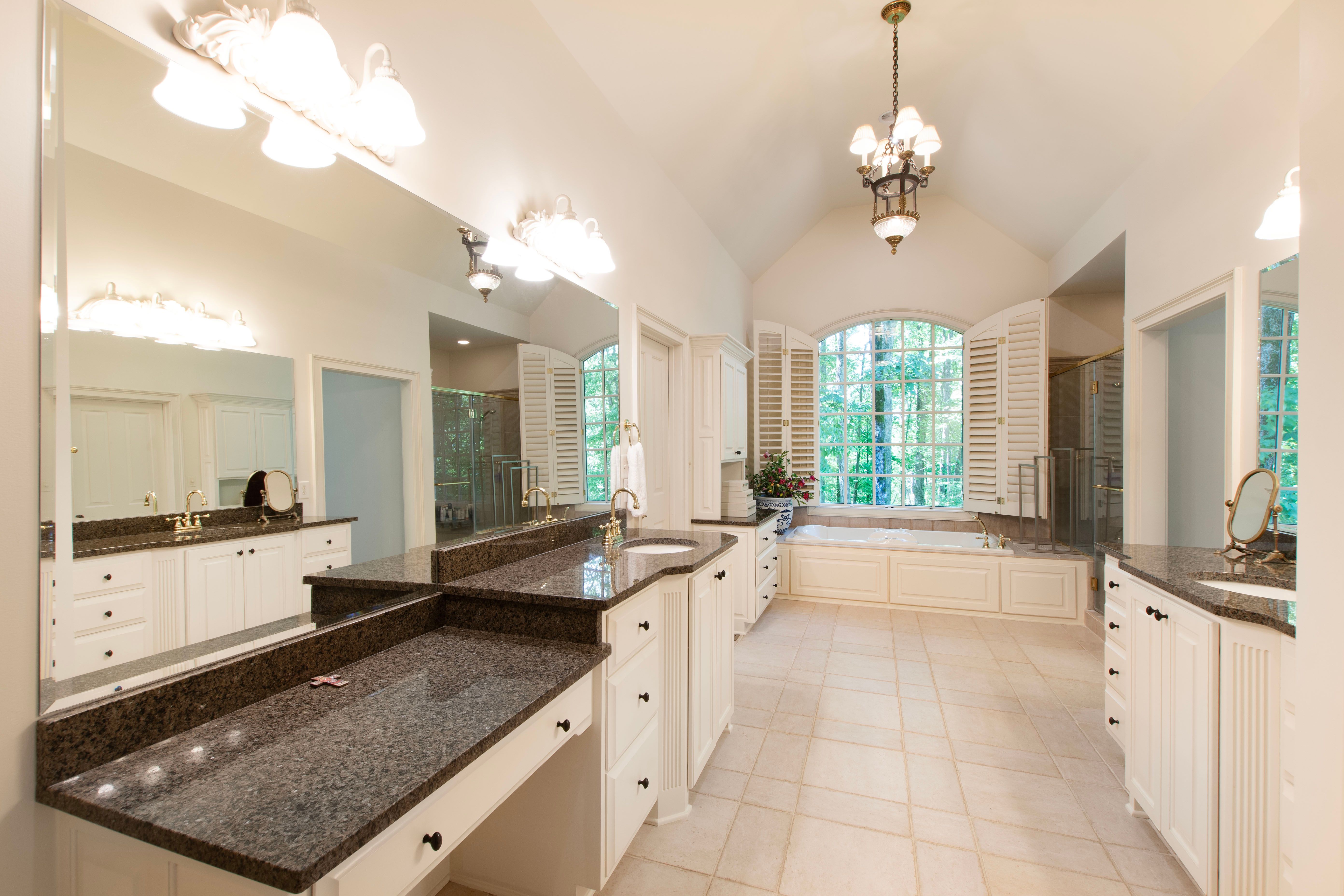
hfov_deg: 100.4
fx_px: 560
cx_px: 672
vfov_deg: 77.3
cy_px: 448
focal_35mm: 15
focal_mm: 10
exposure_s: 1/3
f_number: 8
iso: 100
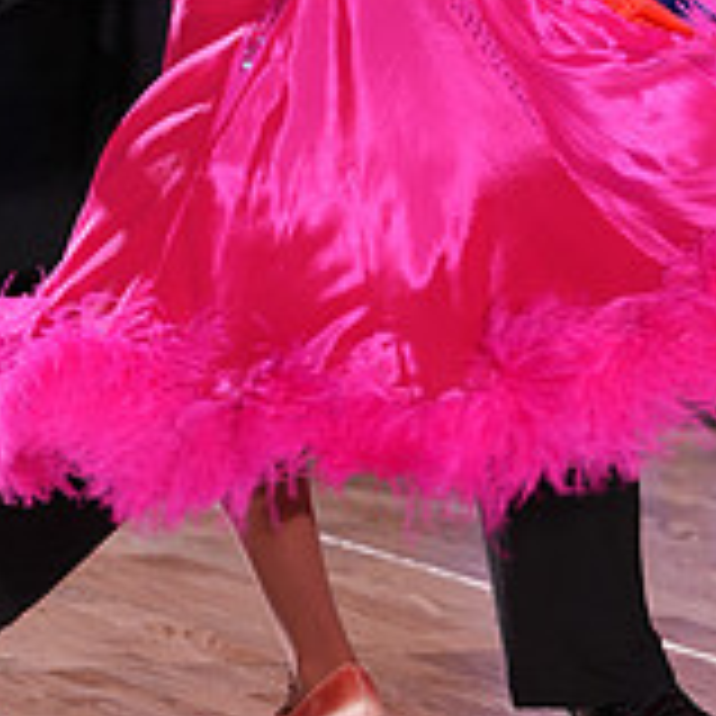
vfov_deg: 3.4
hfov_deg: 3.4
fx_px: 12005
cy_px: -153
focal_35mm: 513
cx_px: 453
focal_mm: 165
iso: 1000
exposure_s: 1/400
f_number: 2.8
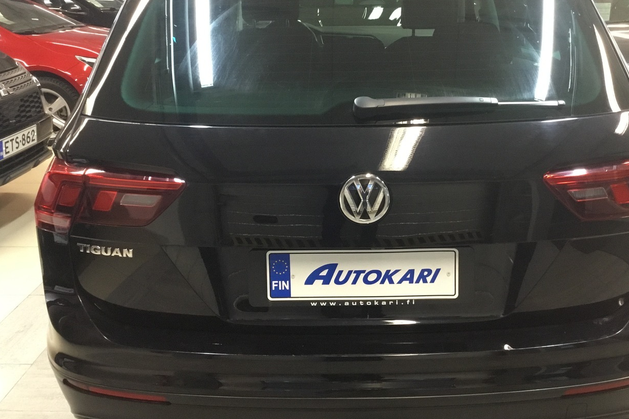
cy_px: 197
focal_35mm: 38
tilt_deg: -18.7
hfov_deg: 50.6
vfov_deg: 35.1
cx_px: 344
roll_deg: +1.3
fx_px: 664
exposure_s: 1/25
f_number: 2.4
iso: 200
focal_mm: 3.3
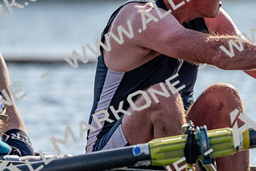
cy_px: 71
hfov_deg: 3.1
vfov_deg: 2.1
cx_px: 162
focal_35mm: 662
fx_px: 4705
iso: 250
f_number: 6.3
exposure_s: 1/1600
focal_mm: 365
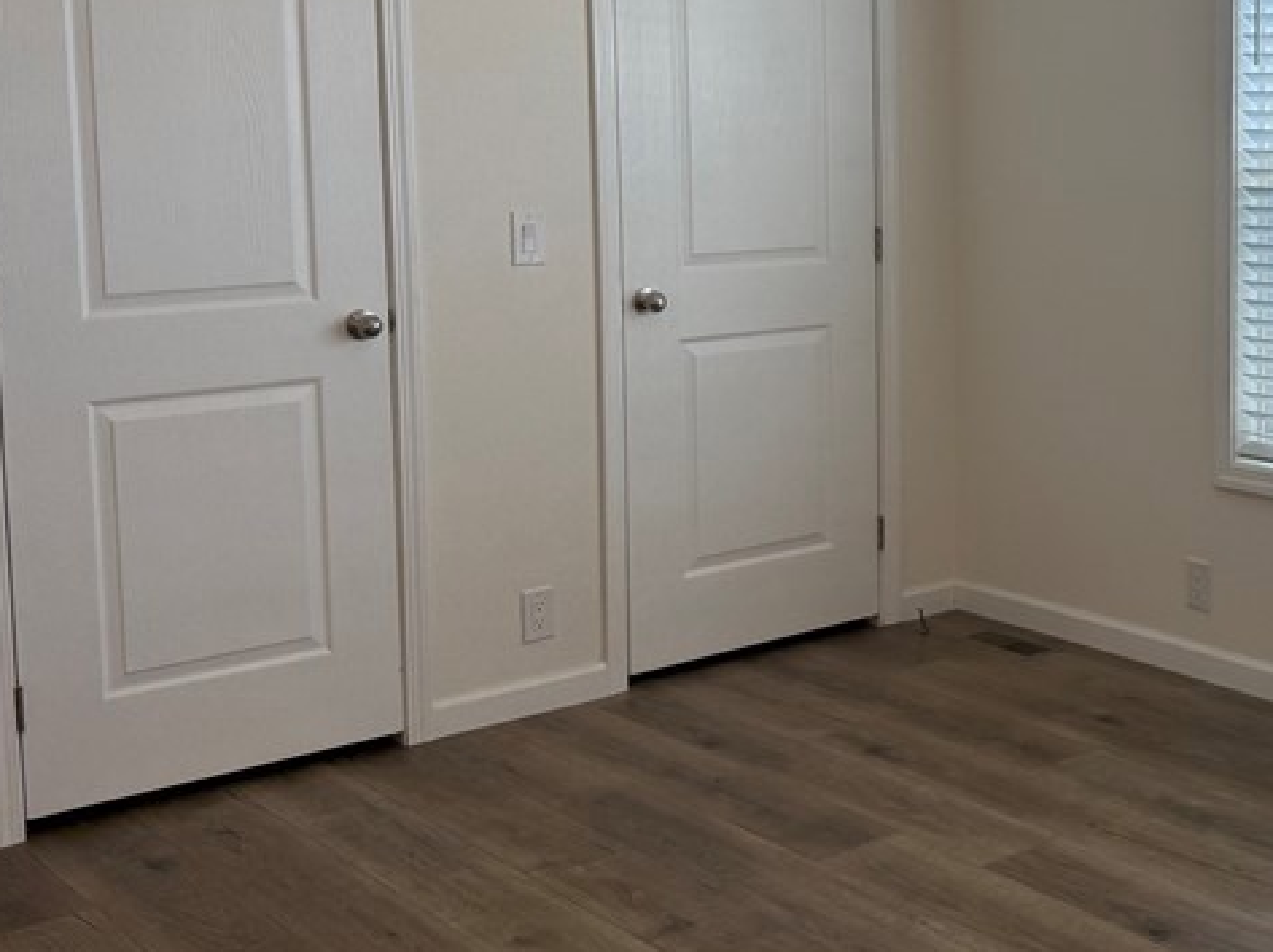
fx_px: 1911
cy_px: 288
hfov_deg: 35.1
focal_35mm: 52
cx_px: 1106
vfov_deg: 27.8
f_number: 1.78
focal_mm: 6.76
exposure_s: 1/342
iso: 80
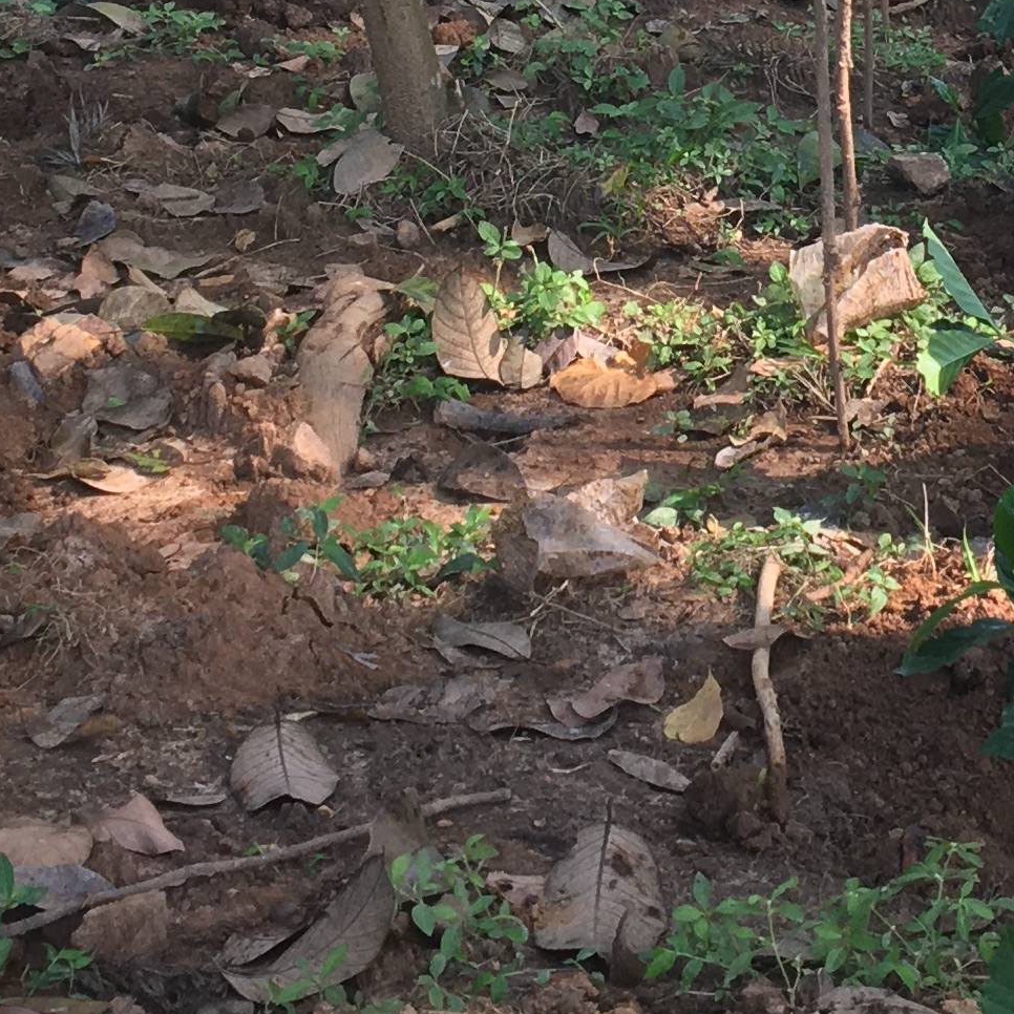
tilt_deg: -14.0
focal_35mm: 107
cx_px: 830
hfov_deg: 16.1
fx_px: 3546
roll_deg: +5.0
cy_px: -89
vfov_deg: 15.8
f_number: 2.2
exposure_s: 1/100
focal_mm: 4.15
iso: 32
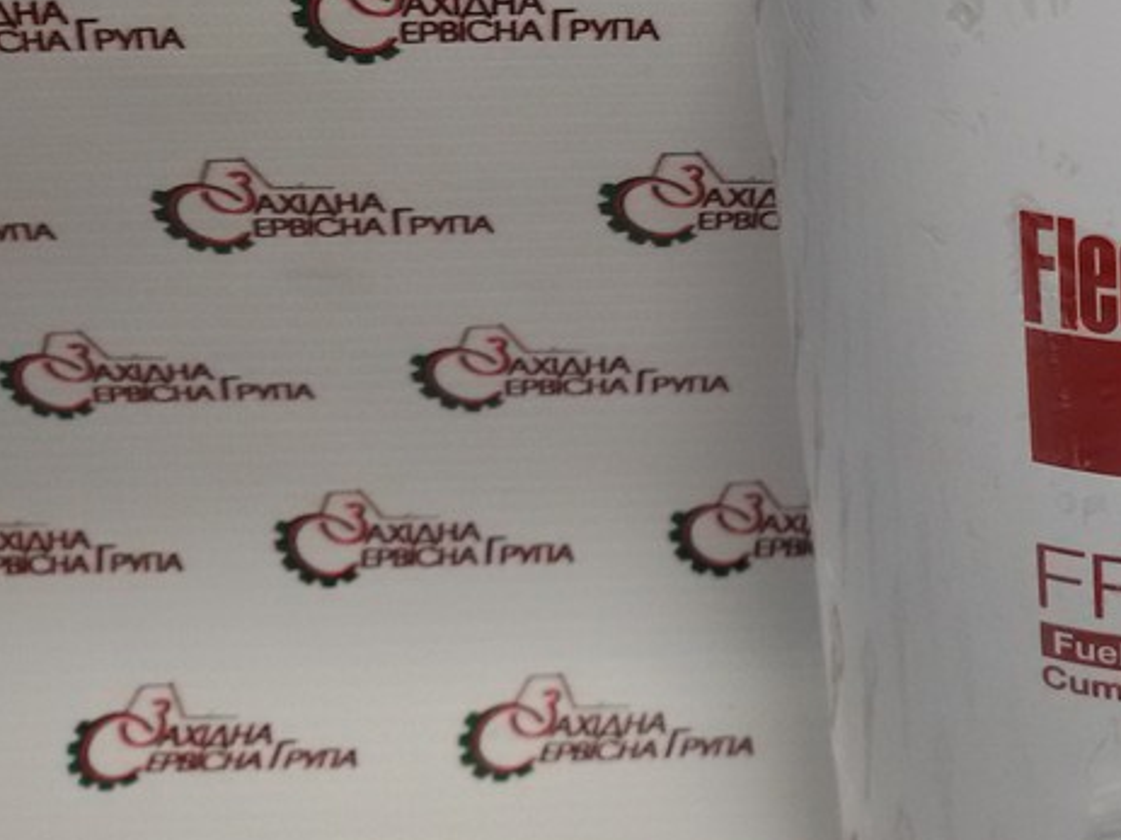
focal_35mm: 67
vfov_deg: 21.9
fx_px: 2169
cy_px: 390
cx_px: 1165
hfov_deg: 27.1
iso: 80
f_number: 2.4
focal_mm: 2.93
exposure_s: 1/100
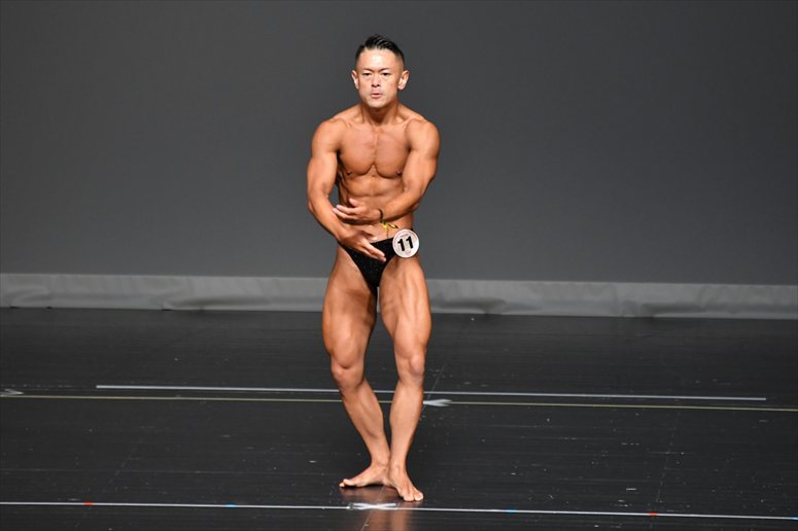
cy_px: 266
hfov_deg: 5.5
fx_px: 8309
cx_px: 399
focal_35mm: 375
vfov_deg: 3.7
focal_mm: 250
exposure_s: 1/400
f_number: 5.6
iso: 2500
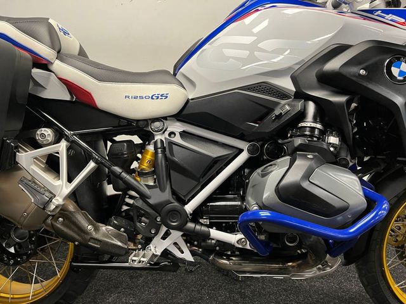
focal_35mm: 26
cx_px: 203
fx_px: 305
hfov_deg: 67.3
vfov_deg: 53.1
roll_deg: -0.2
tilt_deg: -9.6
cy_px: 152
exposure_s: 1/50
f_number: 1.6
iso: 160
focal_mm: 5.1
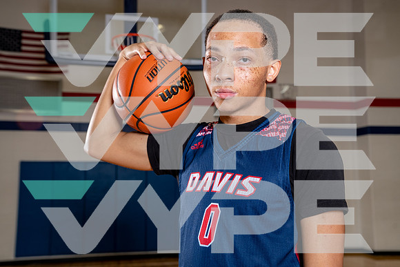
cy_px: 134
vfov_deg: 31.2
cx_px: 200
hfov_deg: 45.4
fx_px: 478
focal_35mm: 43
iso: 500
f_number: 5.6
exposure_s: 1/250
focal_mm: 43
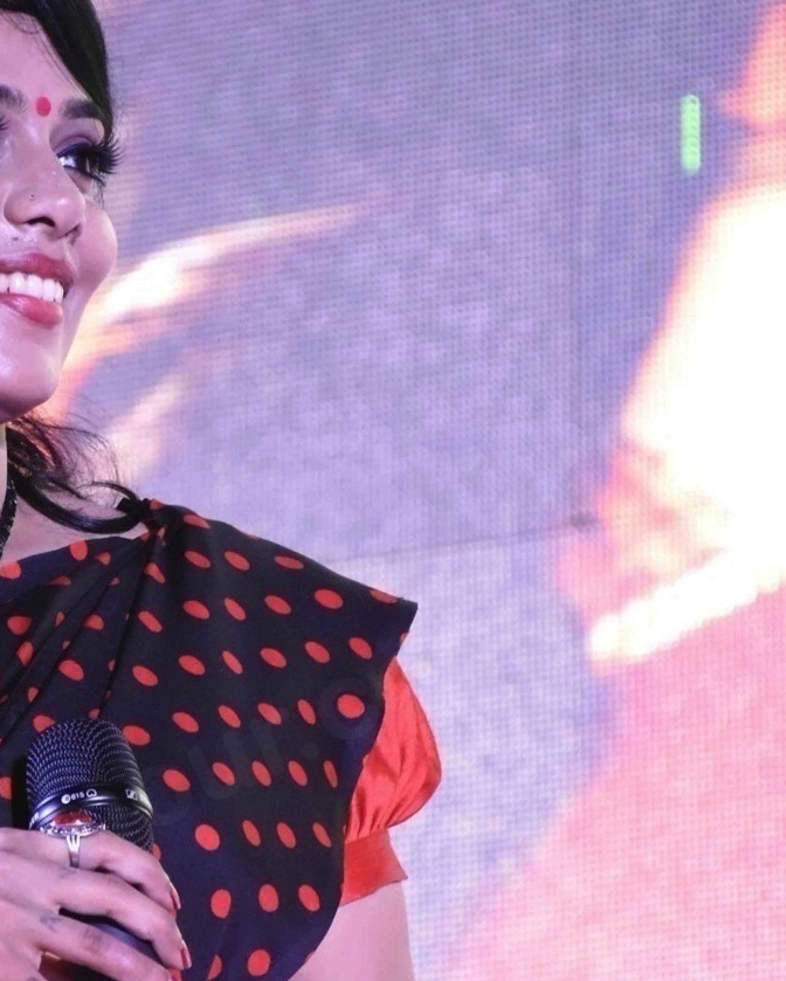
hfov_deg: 3.1
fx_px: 14325
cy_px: 442
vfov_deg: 3.9
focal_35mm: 493
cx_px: 112
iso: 4000
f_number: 6.3
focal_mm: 140
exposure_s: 1/125
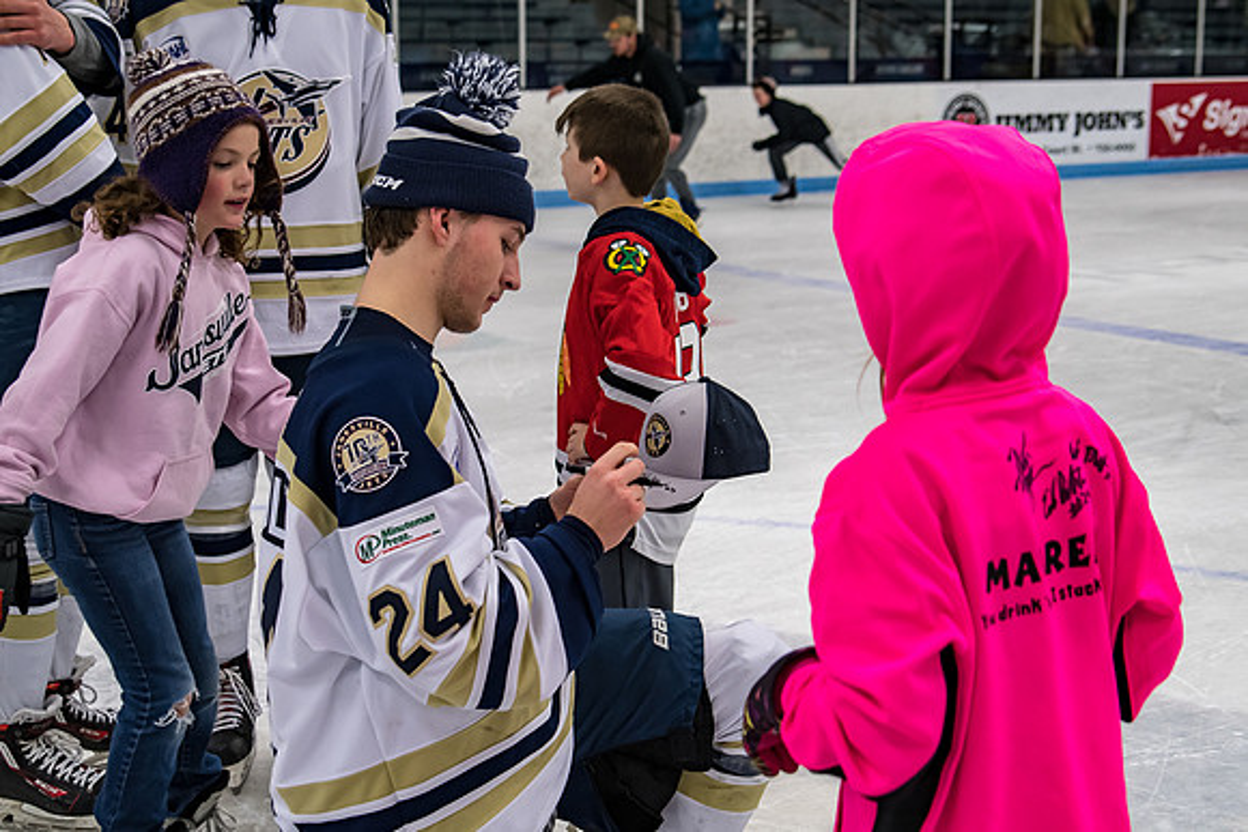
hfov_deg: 32.1
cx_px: 606
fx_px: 2167
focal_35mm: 62
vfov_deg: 21.8
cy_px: 412
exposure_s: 1/500
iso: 640
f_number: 4
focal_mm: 40
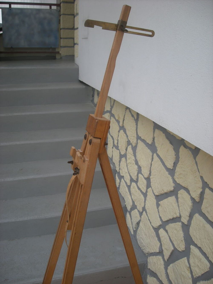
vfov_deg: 52.6
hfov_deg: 40.7
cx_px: 106
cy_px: 142
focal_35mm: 35
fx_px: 287
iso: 64
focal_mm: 5.7
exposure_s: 1/494
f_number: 2.8
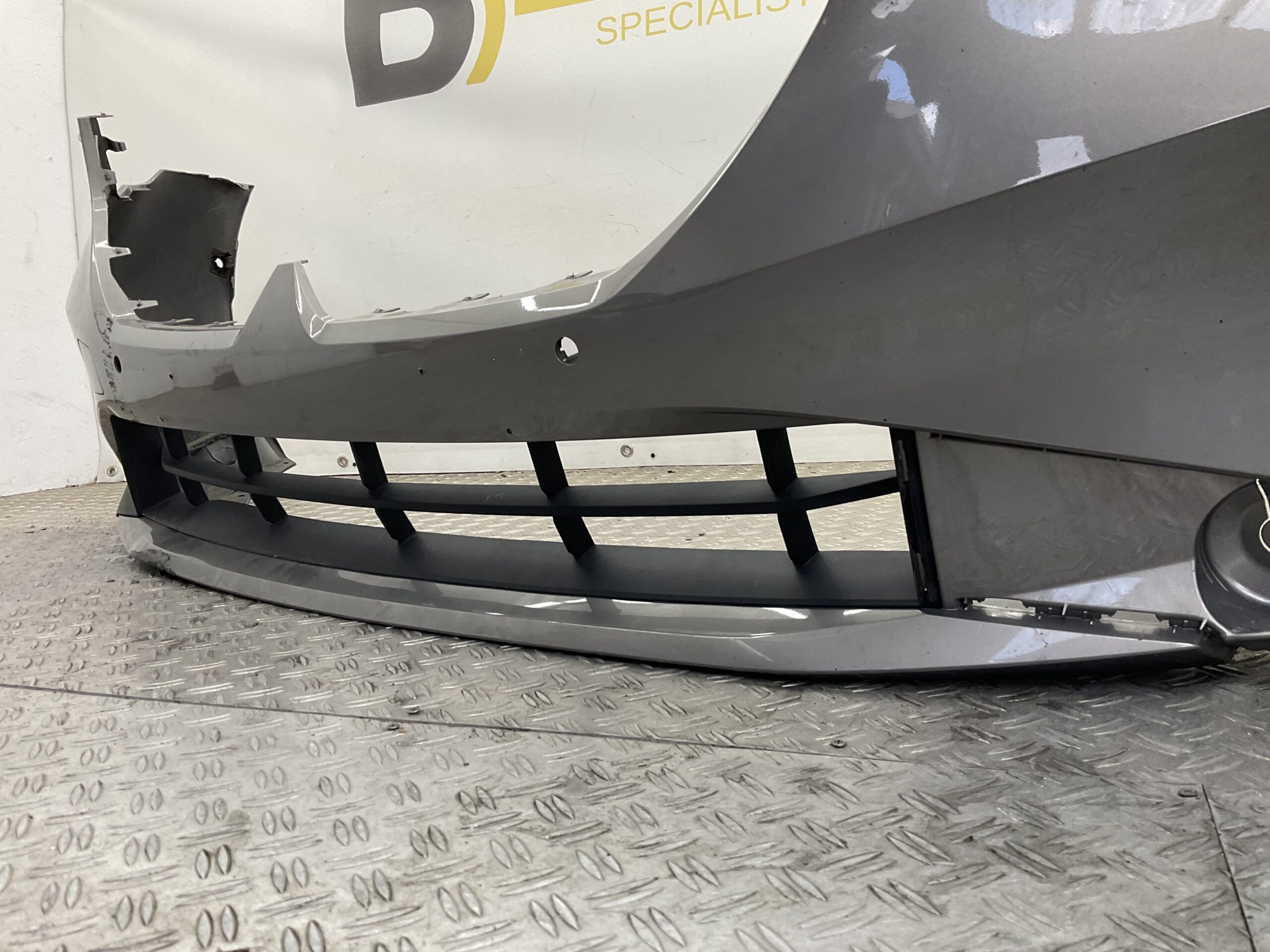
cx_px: 635
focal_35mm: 29
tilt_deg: -8.5
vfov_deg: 48.2
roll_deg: +2.1
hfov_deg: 61.7
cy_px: 476
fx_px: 1064
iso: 40
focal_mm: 3
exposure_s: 1/120
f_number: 1.8
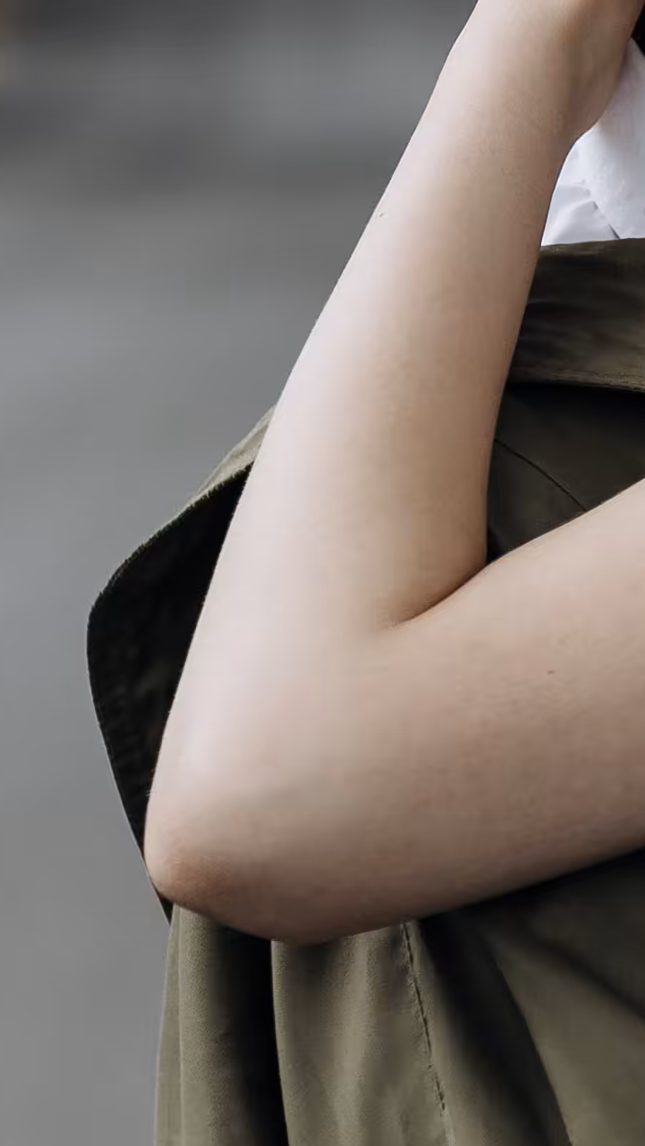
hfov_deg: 5.0
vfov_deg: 8.9
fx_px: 7360
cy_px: 415
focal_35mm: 242
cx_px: 1110
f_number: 3.5
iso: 200
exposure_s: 1/250
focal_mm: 62
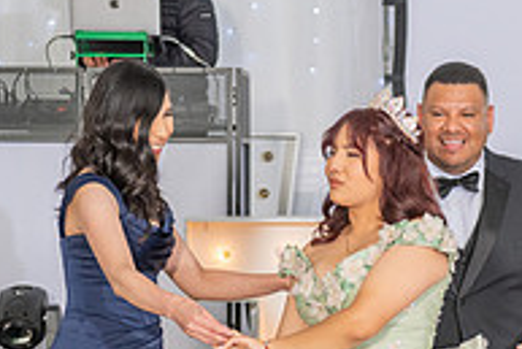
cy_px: 537
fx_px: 2496
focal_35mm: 172
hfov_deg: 11.9
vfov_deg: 7.8
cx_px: 333
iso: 500
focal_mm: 50
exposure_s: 1/160
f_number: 3.5
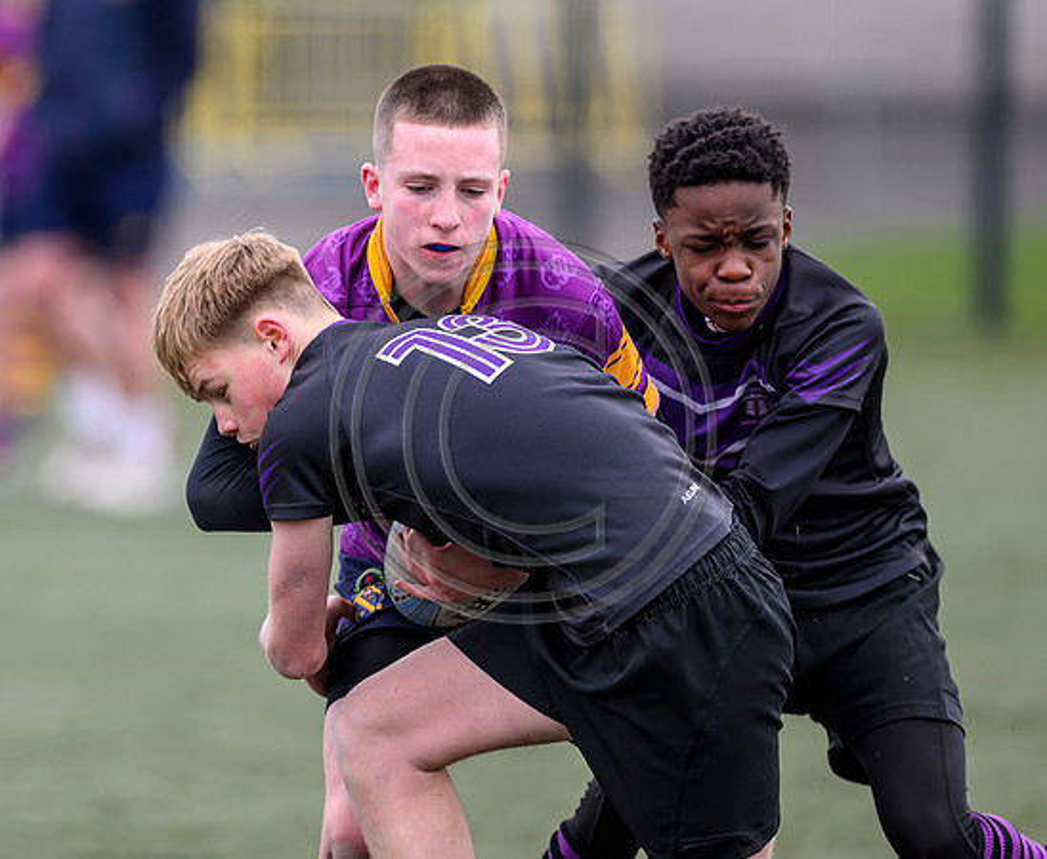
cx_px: 384
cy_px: 350
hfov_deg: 3.5
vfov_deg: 2.9
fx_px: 16995
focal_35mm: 543
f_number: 3.5
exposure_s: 1/1250
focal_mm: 400
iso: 500
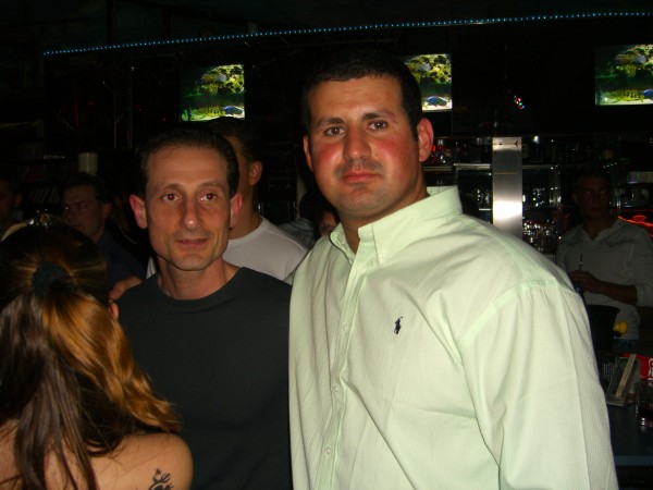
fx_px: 717
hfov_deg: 49.0
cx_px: 326
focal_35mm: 38
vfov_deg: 37.7
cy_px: 245
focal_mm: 7.9
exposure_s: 1/60
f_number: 2.8
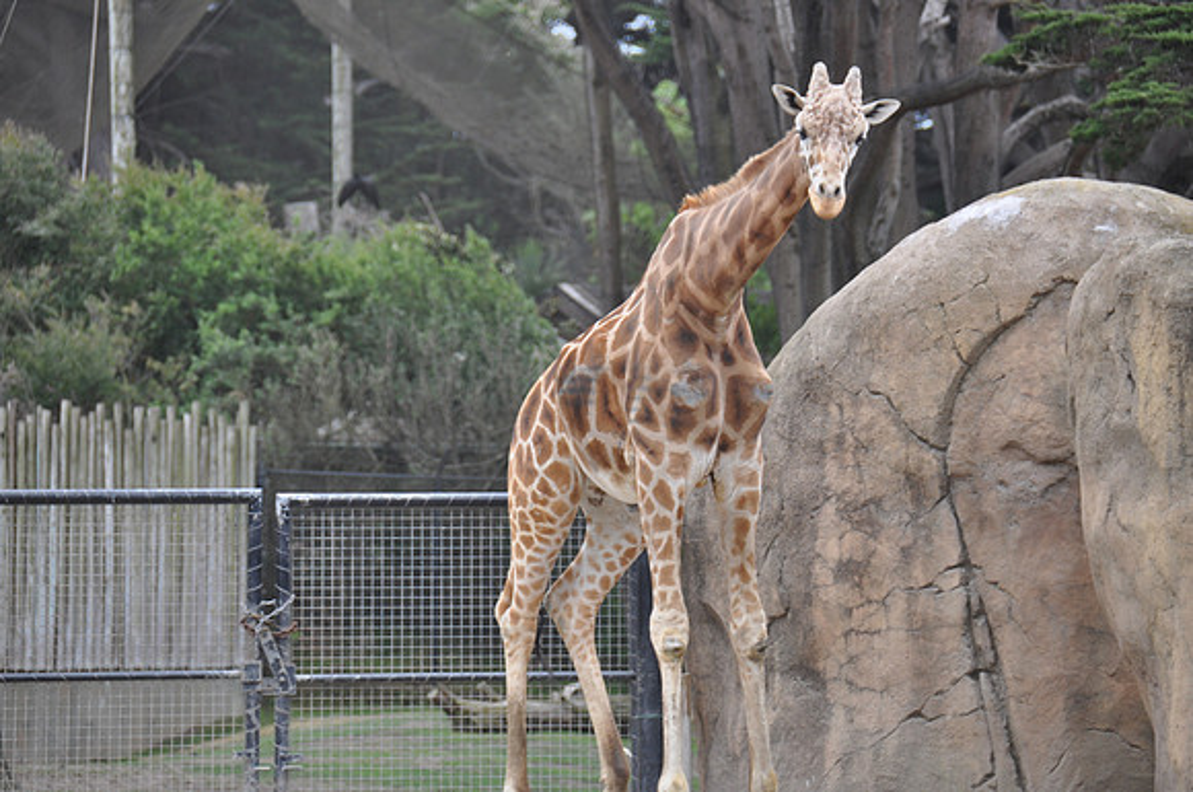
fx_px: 10424
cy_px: 396
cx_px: 596
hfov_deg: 6.6
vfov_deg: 4.4
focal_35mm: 315
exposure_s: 1/400
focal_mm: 210
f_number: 5.6
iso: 320
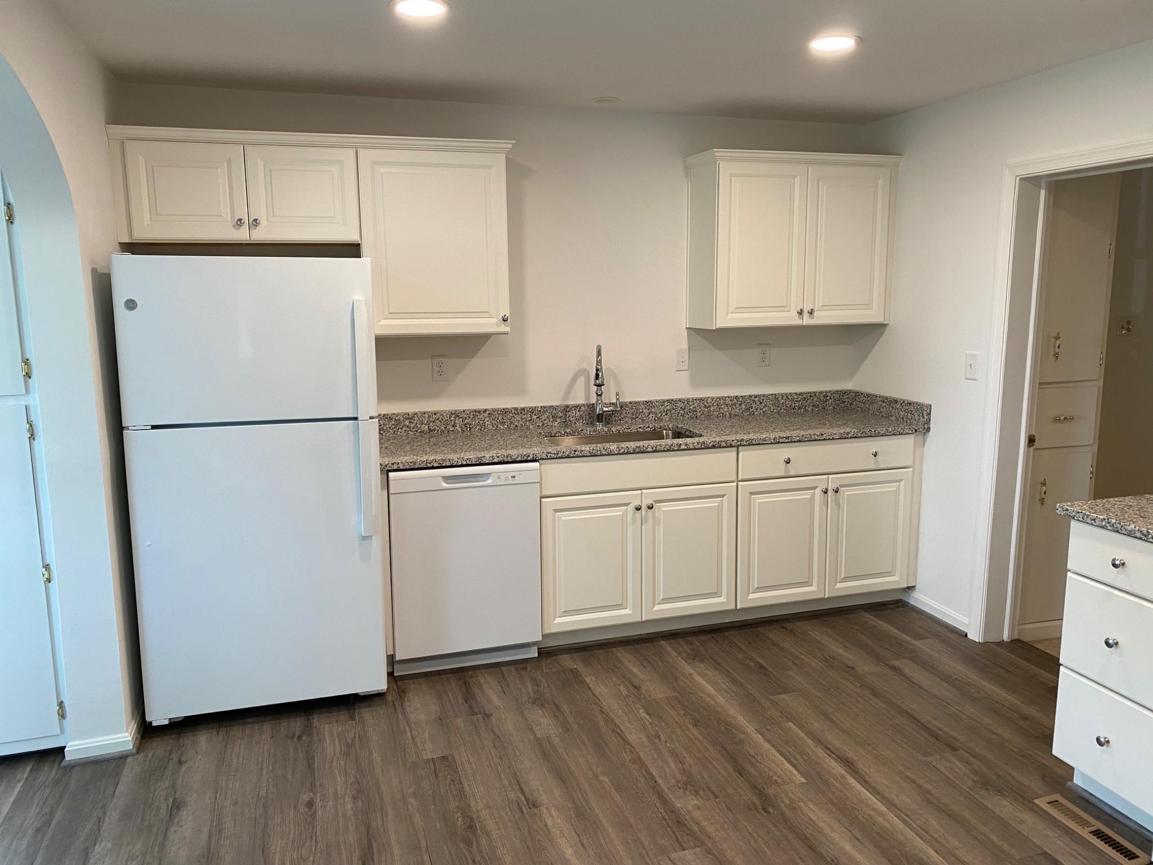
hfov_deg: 67.3
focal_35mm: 26
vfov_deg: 53.1
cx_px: 576
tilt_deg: -8.3
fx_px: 866
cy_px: 432
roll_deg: +1.0
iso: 80
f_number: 1.8
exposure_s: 1/60
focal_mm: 4.25
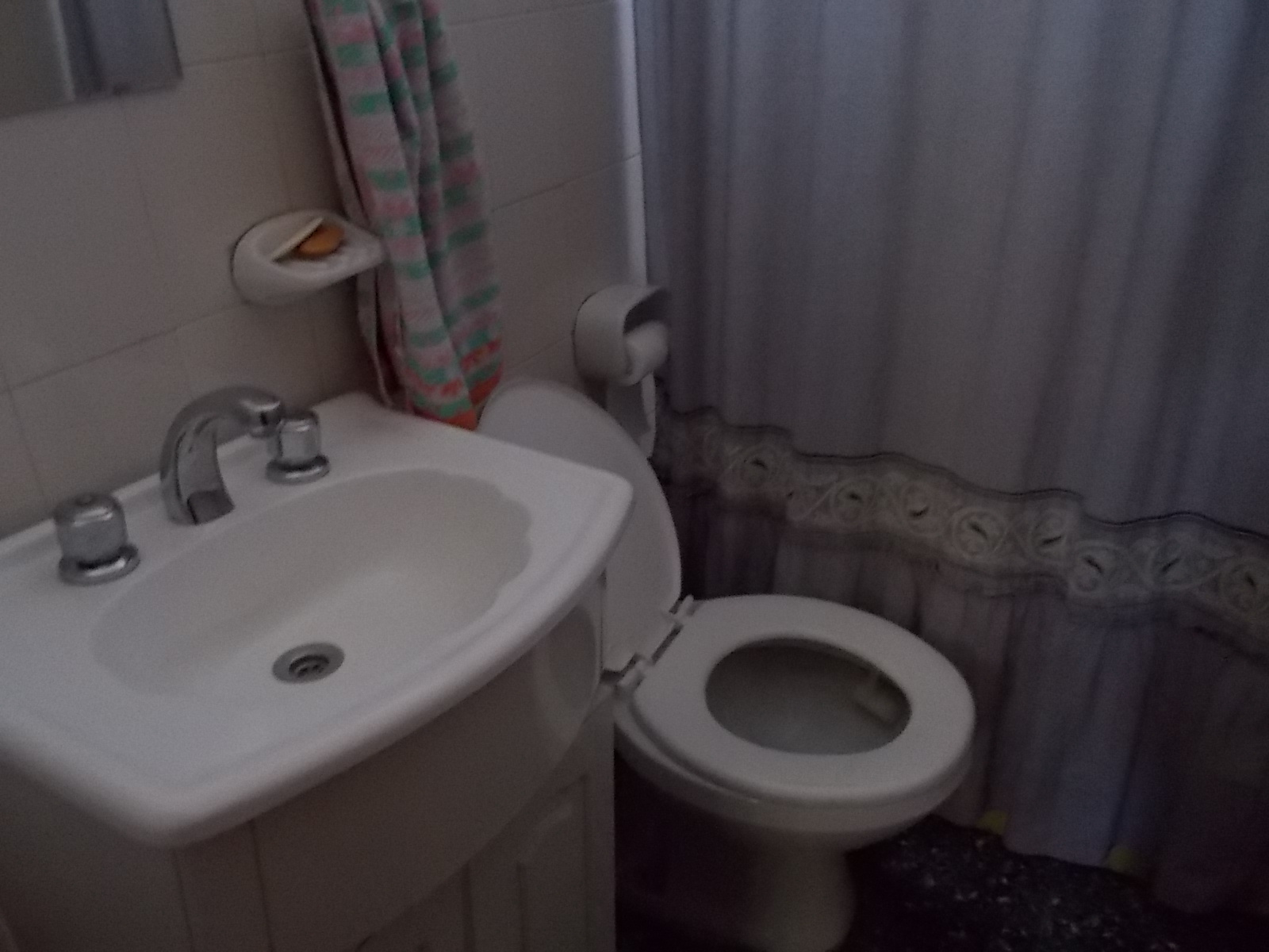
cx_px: 634
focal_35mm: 29
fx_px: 1063
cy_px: 476
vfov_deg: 48.2
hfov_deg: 61.7
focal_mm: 4.1
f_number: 3.3
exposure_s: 1/13
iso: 400
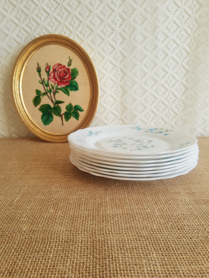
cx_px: 104
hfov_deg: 53.1
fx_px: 209
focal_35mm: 26
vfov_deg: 67.3
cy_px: 139
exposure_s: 1/100
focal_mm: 3.95
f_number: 1.8
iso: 67
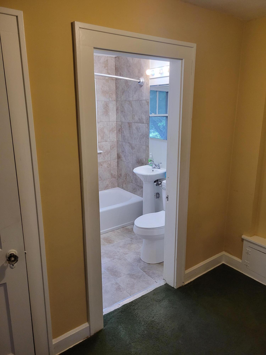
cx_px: 133
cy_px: 178
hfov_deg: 53.1
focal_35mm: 26
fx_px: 266
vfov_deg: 67.3
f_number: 1.8
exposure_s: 1/120
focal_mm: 5.4
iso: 250
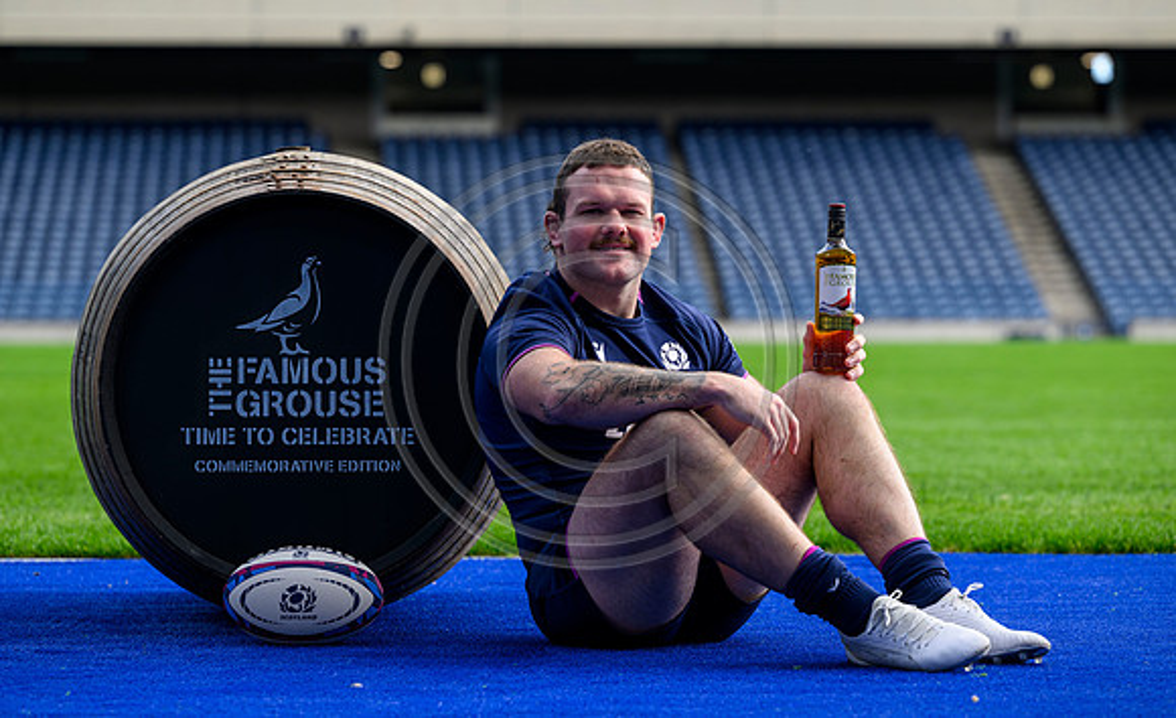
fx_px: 4493
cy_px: 328
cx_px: 579
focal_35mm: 141
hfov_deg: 14.9
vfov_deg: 9.1
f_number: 4
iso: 125
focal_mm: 130
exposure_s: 1/200
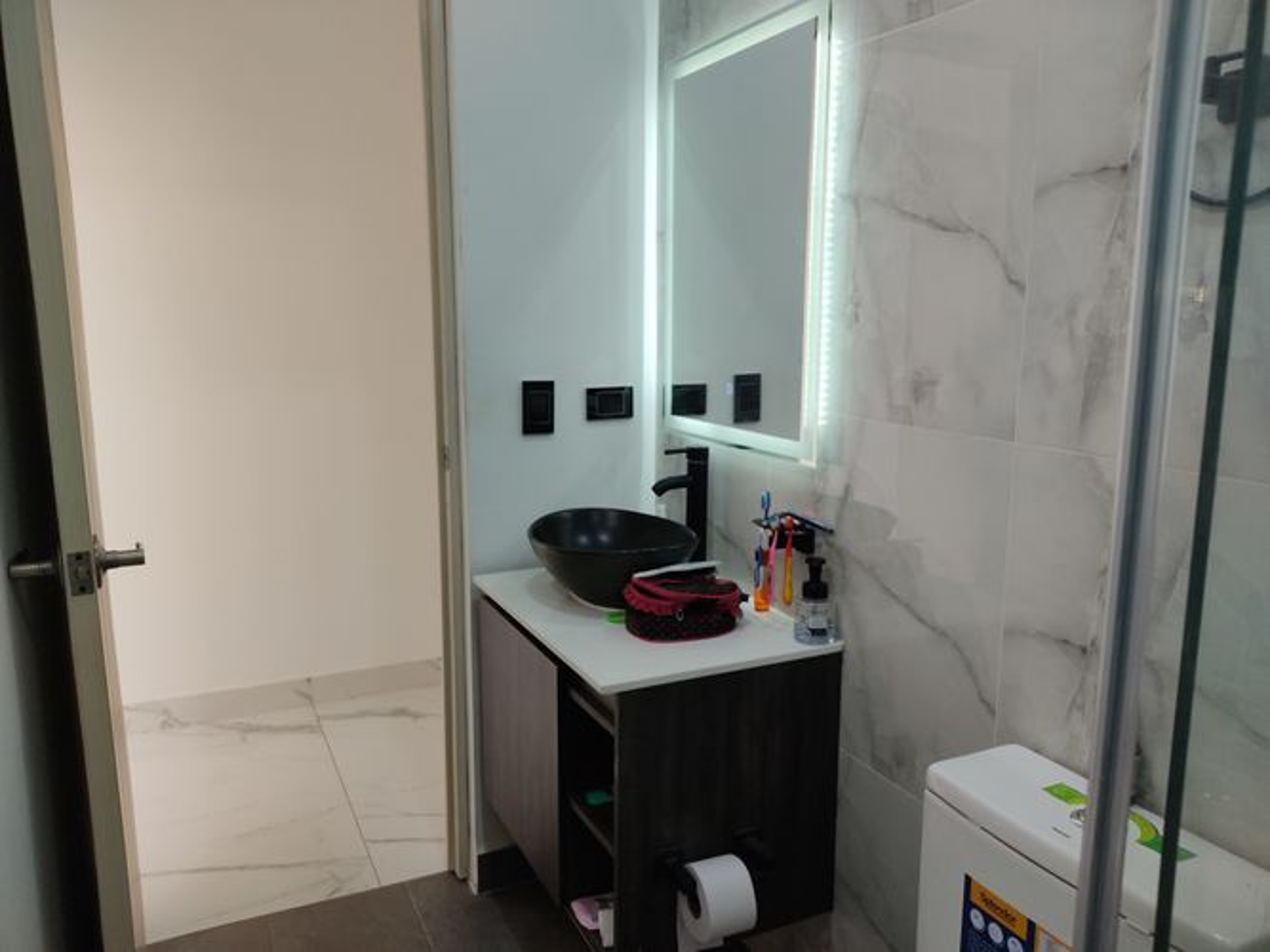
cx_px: 635
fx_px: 954
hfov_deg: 67.3
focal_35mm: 26
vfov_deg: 53.0
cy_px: 476
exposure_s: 1/60
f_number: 1.79
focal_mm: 4.74
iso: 127
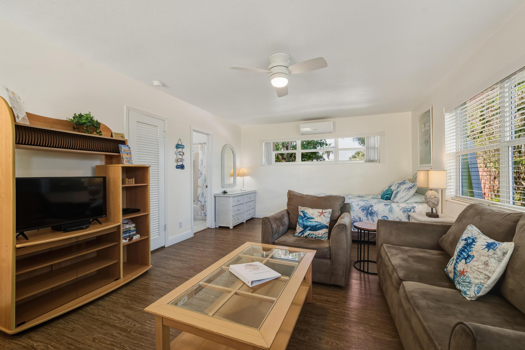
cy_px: 175
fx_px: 219
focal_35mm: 15
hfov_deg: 100.4
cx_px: 262
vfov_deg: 77.3
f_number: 8
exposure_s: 1/60
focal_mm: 15
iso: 100
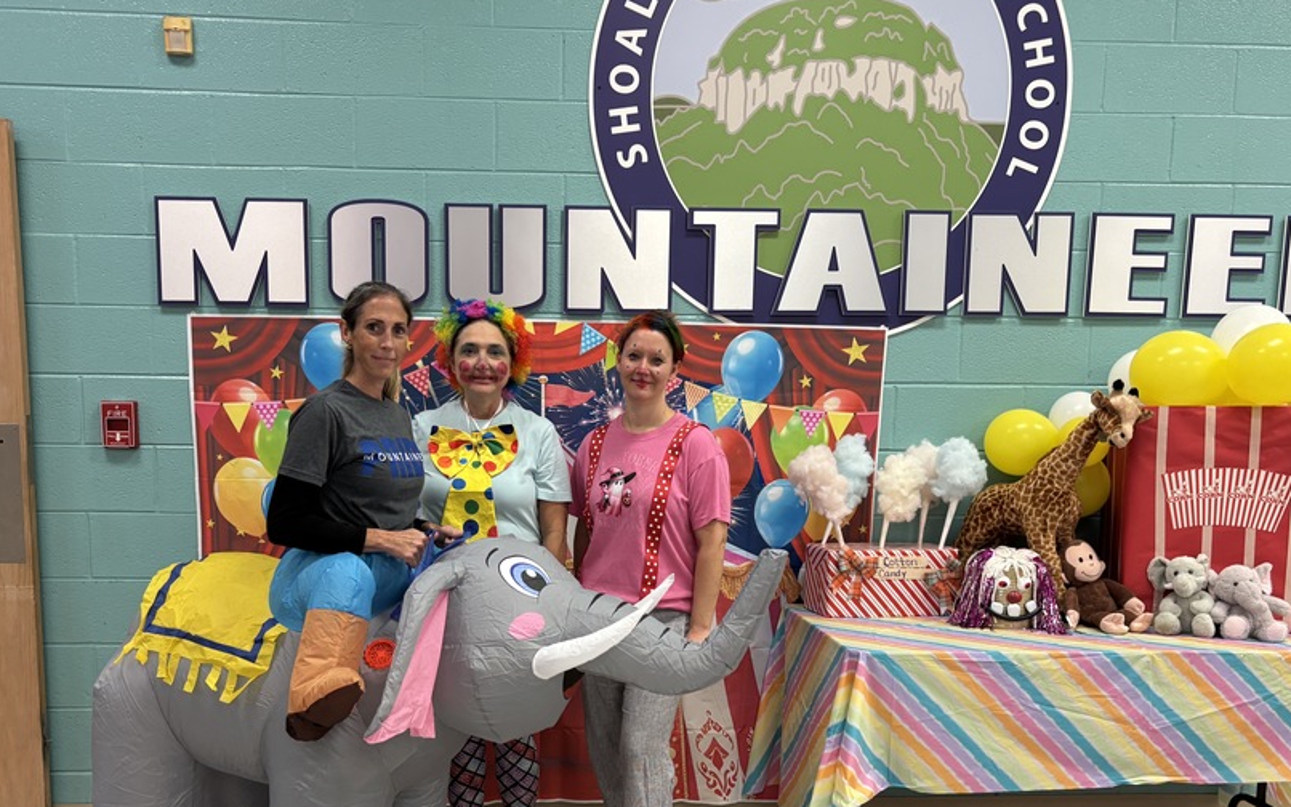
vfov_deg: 35.7
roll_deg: +0.0
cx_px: 559
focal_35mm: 35
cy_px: 573
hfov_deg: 55.1
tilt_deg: -8.7
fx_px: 1232
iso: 125
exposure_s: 1/60
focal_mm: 5.96
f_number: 1.6
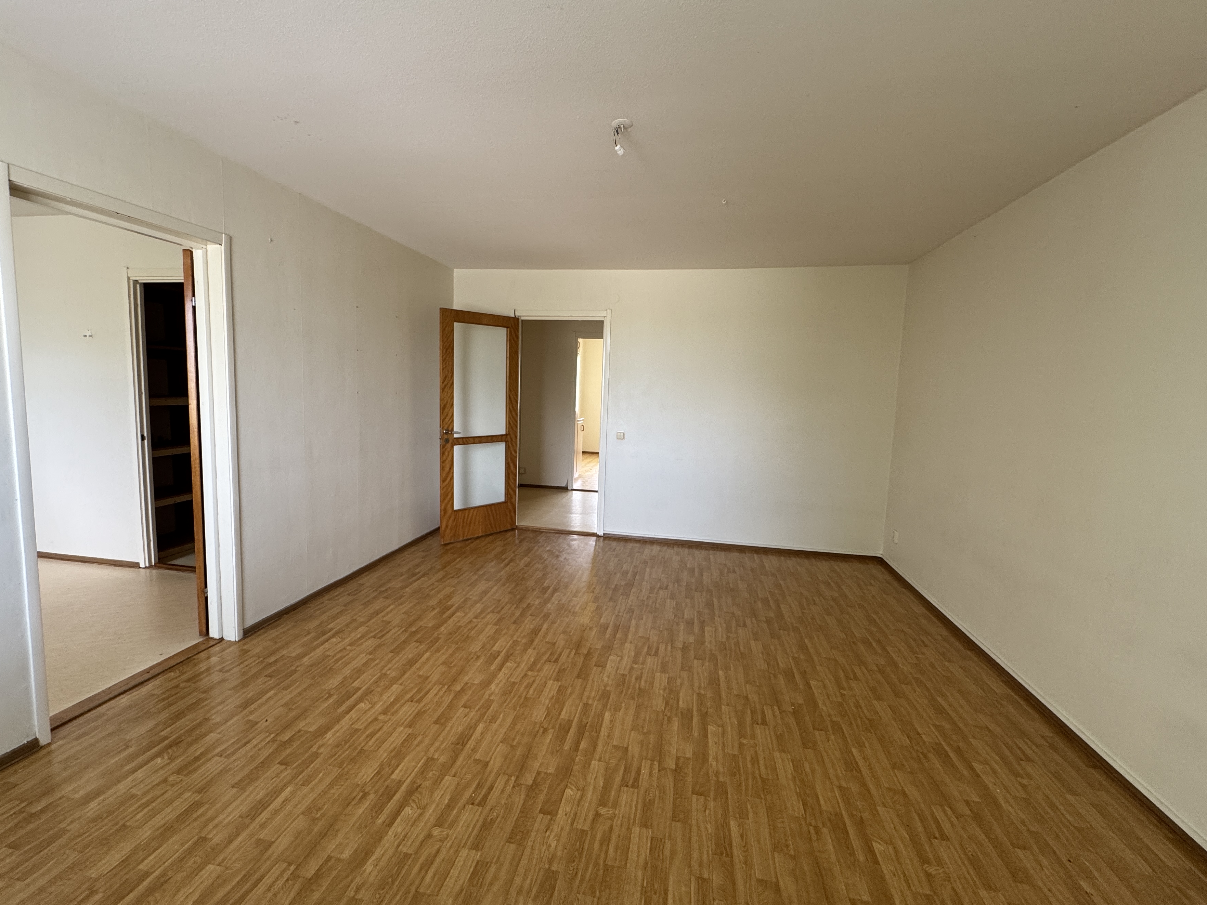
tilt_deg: -5.8
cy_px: 445
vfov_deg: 78.1
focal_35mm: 16
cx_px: 588
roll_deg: -1.7
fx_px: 558
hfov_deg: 94.5
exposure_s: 1/99
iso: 200
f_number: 2.2
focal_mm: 2.22
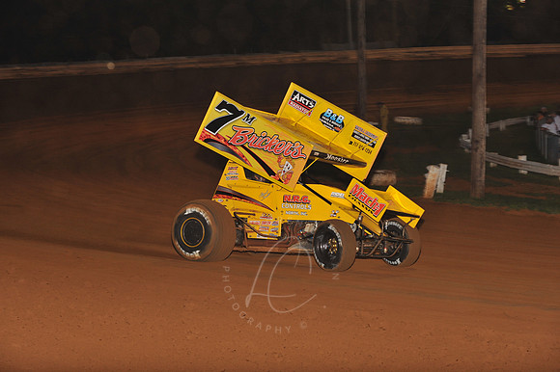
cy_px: 186
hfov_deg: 19.5
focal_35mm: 105
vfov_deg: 13.0
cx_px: 280
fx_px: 1632
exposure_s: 1/320
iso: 800
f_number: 6.3
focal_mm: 105
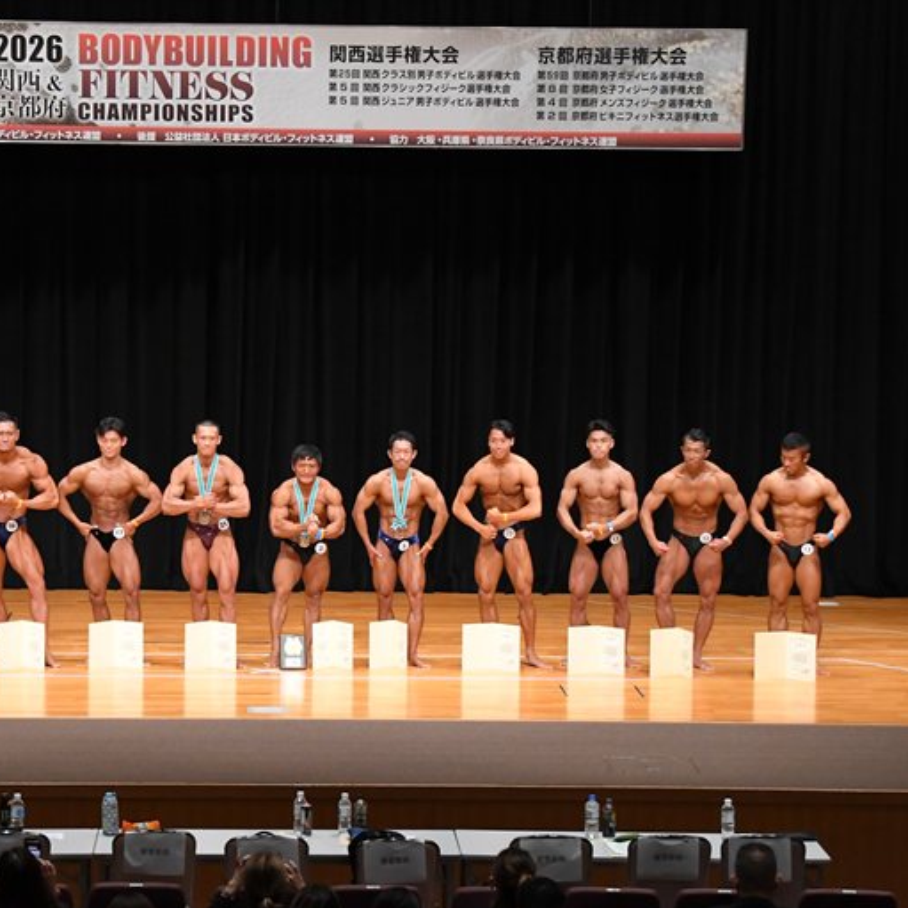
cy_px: 457
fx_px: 3324
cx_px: 310
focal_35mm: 112
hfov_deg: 15.5
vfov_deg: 15.6
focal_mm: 58
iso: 4000
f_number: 5.6
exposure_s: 1/400
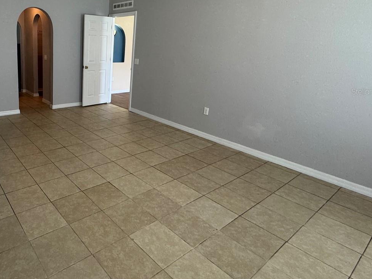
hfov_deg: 67.9
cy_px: 91
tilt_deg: -11.5
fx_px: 247
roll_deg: -1.8
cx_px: 82
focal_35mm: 23
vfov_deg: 57.5
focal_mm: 2.22
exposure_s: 1/60
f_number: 2.2
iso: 160
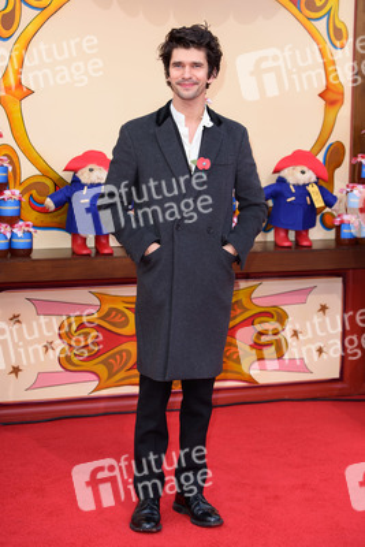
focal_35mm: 95
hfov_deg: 14.4
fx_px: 1443
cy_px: 274
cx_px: 182
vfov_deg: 21.5
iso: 400
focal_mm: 95
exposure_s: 1/250
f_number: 5.6
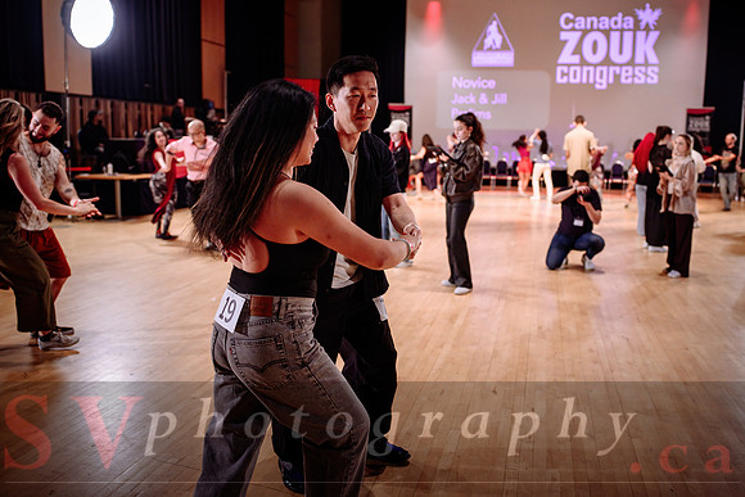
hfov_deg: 60.0
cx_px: 403
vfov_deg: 42.2
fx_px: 644
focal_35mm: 31
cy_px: 238
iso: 1250
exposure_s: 1/320
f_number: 2
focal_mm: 28
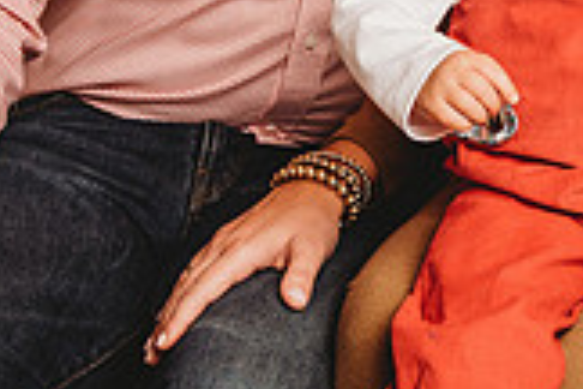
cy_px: -193
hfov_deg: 12.3
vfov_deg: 8.2
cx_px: 597
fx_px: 2672
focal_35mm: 165
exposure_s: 1/160
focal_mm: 46
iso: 100
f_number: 4
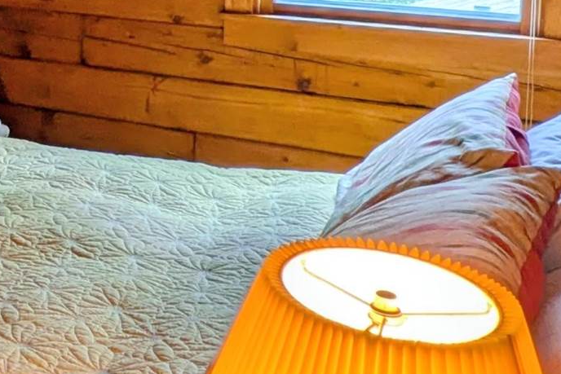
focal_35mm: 65
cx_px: -35
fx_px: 1013
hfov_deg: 28.5
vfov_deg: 19.8
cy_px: -58
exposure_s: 1/60
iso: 99
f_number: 2.2
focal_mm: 1.83
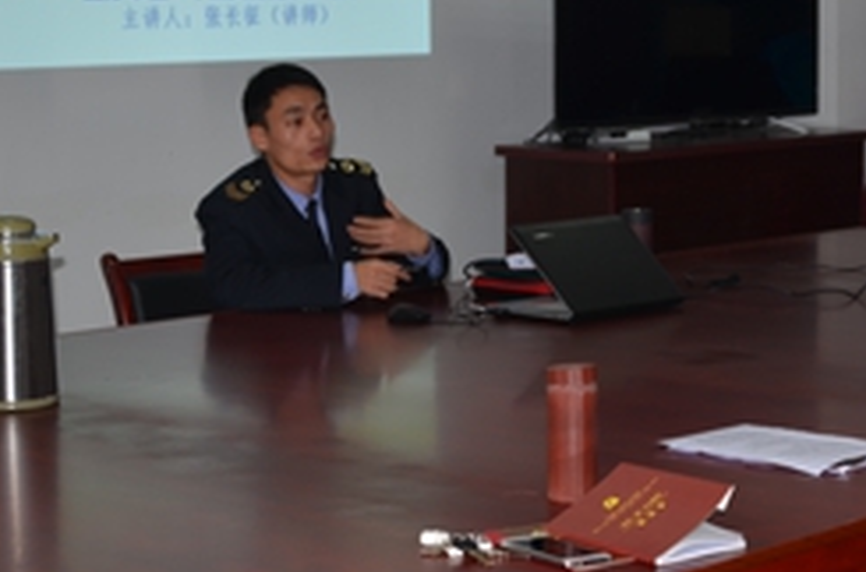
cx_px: 640
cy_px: 207
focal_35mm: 98
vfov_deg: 13.9
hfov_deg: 20.7
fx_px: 2351
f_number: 3.8
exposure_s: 1/60
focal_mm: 32
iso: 100
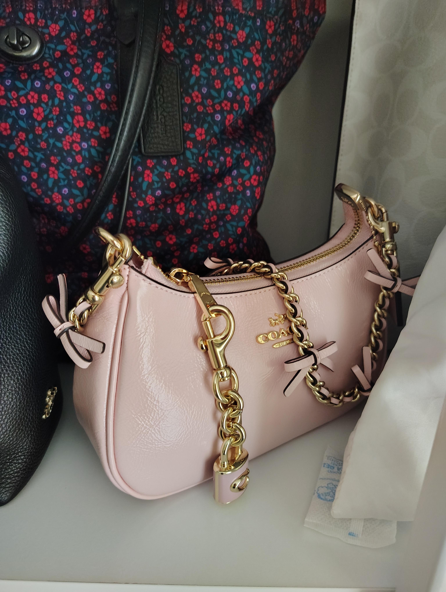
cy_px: 296
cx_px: 223
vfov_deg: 71.5
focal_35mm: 24
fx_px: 411
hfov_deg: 56.9
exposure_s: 1/30
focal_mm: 5.56
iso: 3075
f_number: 1.8
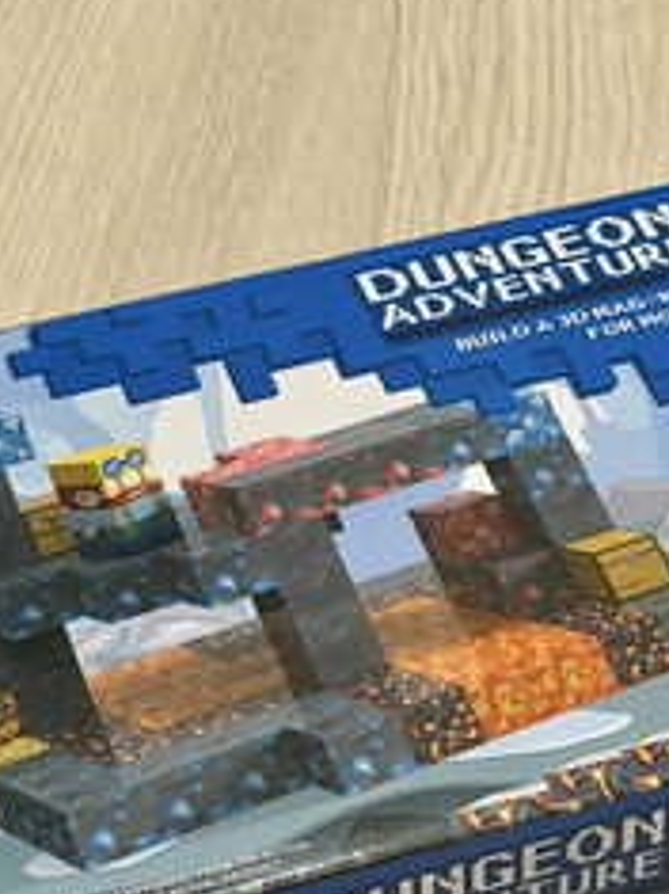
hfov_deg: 14.5
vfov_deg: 19.2
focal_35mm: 102
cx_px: 367
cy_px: 590
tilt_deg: -46.7
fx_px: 2631
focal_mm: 6.76
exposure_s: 1/100
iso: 80
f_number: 1.78
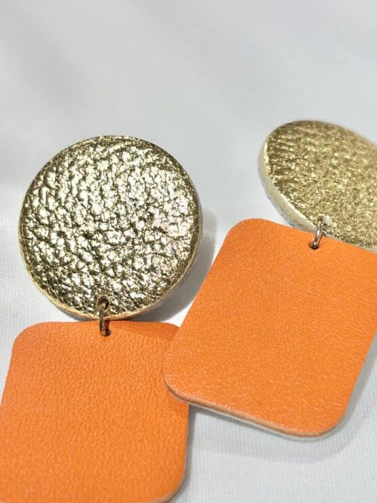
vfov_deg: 27.0
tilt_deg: -22.0
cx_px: 222
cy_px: 300
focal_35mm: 72
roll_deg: +5.4
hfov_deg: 20.4
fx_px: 1046
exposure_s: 1/184
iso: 32
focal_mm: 5.96
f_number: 1.6
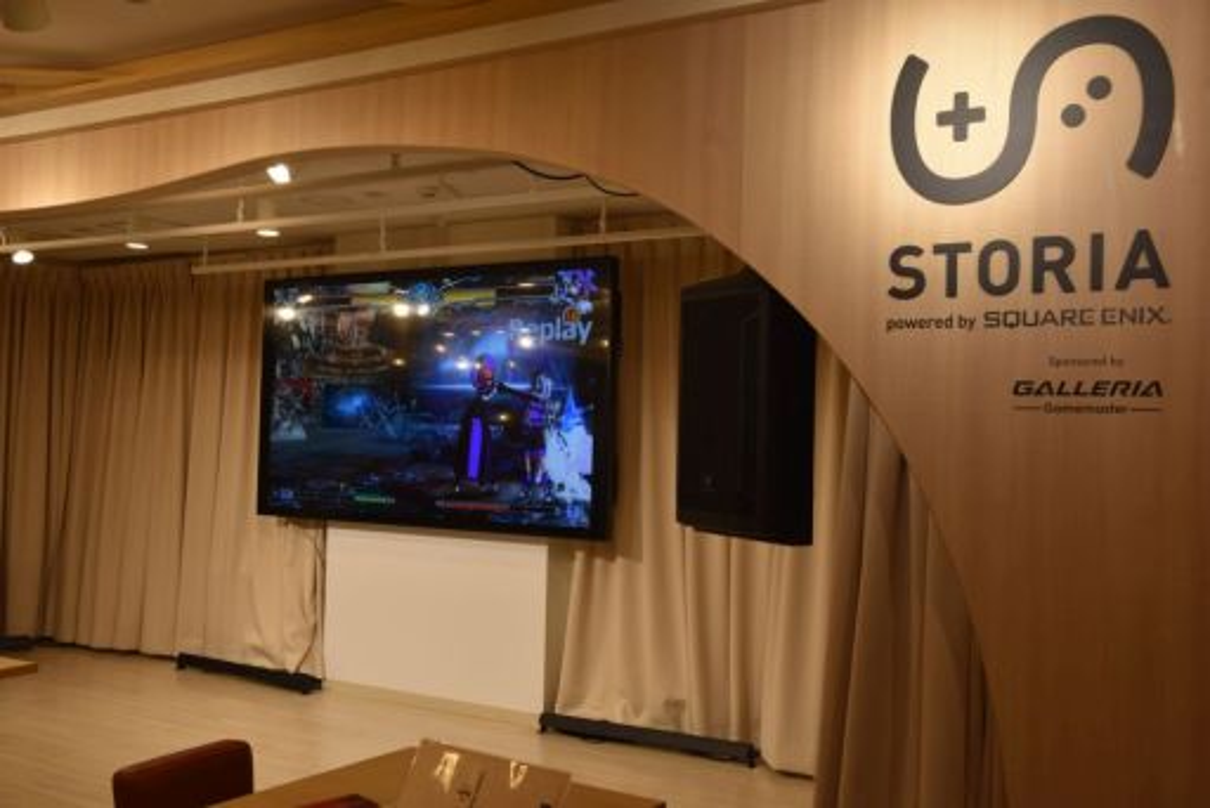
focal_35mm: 36
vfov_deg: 36.9
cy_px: 404
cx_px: 605
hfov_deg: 53.1
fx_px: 1211
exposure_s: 1/125
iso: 400
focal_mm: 24
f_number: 5.6
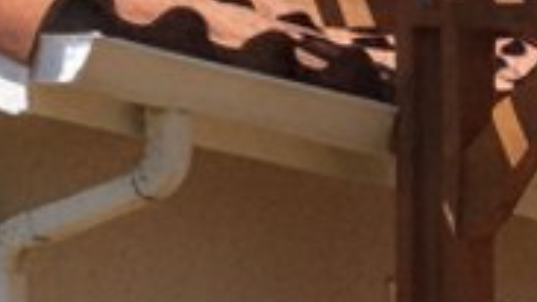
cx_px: 1544
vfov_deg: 7.1
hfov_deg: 10.1
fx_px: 2336
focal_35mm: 164
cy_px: 648
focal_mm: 6.4
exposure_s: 1/1101
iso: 829
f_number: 1.8
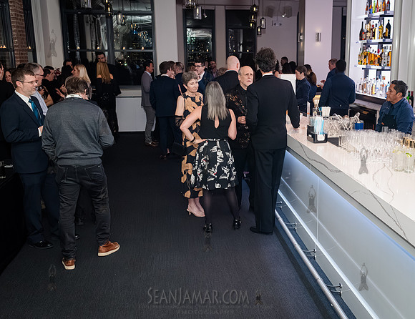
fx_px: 512
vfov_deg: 34.6
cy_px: 169
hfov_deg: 43.8
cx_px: 258
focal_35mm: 42
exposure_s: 1/400
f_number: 5
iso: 8000
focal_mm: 35
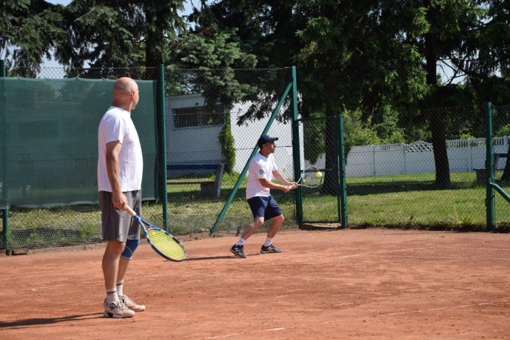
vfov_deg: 13.8
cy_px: 170
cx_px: 255
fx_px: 1402
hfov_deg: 20.6
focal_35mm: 99
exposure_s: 1/1600
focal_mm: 66
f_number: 6.3
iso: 400
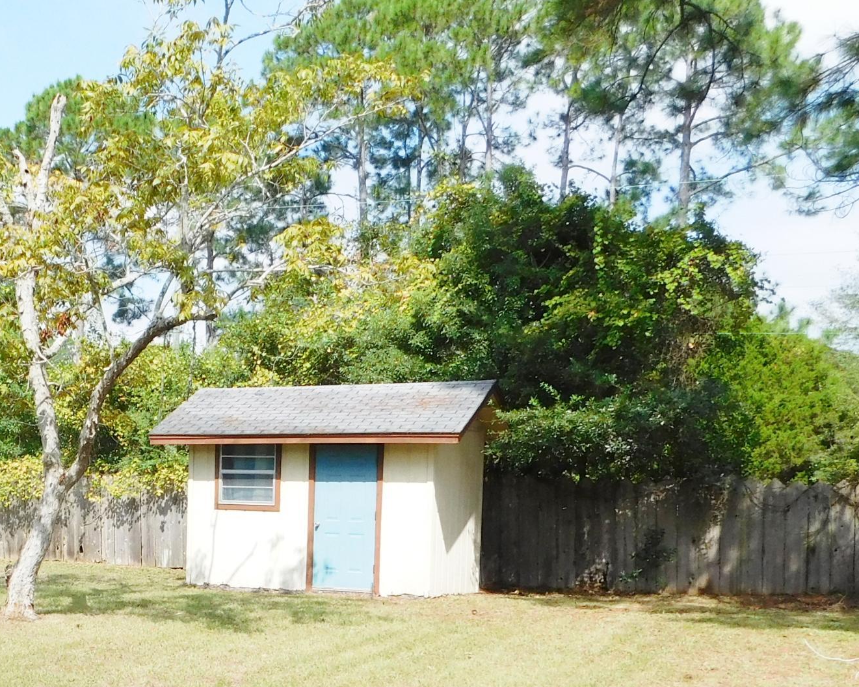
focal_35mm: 51
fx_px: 1296
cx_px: 77
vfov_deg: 28.7
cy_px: 596
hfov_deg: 34.5
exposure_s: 1/1250
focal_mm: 4
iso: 125
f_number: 3
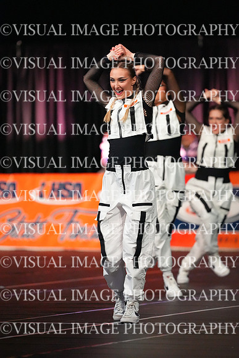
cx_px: 120
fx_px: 2985
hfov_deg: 4.6
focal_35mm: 300
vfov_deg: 6.9
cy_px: 179
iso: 16000
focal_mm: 300
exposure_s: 1/1250
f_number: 3.5
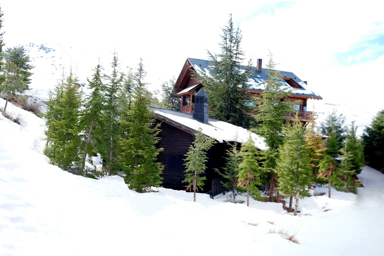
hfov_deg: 60.3
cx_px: 192
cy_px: 128
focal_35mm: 31
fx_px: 331
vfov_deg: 42.3
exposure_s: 1/125
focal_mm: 20.5
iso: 100
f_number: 6.4
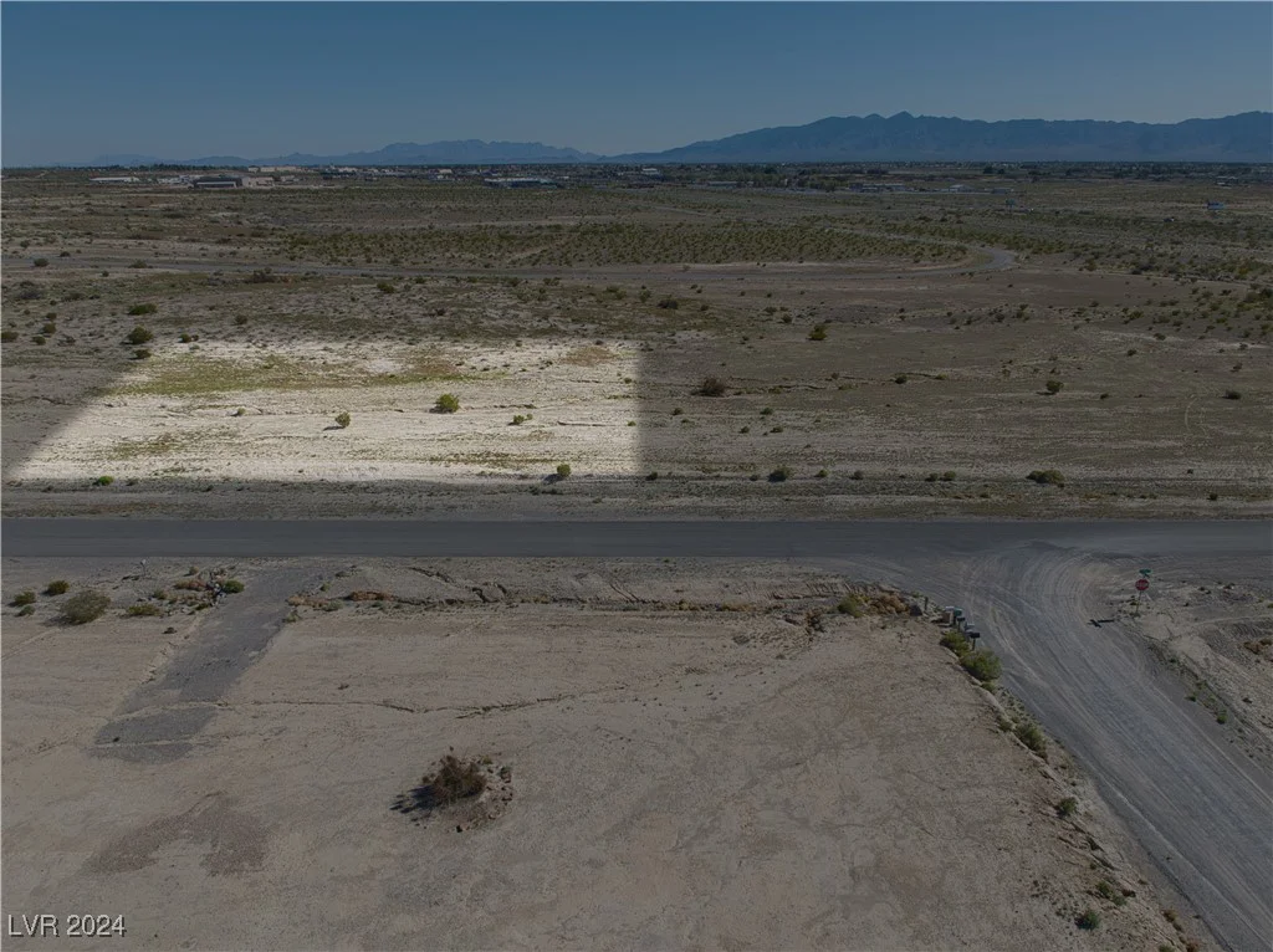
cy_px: 476
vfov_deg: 56.7
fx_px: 882
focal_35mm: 24
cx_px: 636
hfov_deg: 71.6
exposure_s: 1/640
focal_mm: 12.29
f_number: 2.8
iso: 100
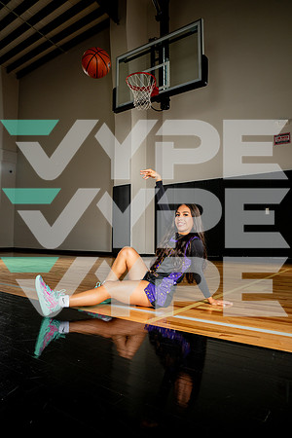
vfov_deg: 73.7
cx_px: 146
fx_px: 292
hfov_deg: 53.1
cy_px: 219
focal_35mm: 24
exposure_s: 1/500
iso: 250
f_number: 8
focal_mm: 24
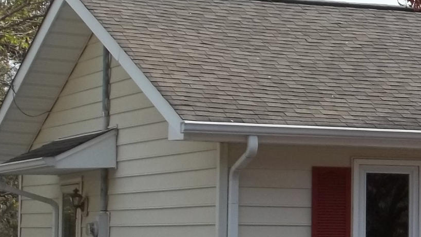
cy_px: 127
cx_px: 599
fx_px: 1819
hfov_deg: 12.6
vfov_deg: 7.4
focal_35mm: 163
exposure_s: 1/500
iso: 64
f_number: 3.7
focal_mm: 8.3
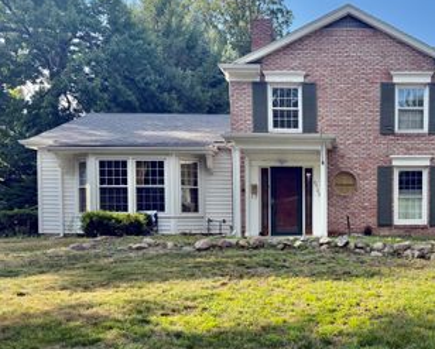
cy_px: 230
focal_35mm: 38
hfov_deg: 45.3
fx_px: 490
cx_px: 352
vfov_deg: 38.8
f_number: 1.78
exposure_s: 1/1493
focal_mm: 6.76
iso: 100
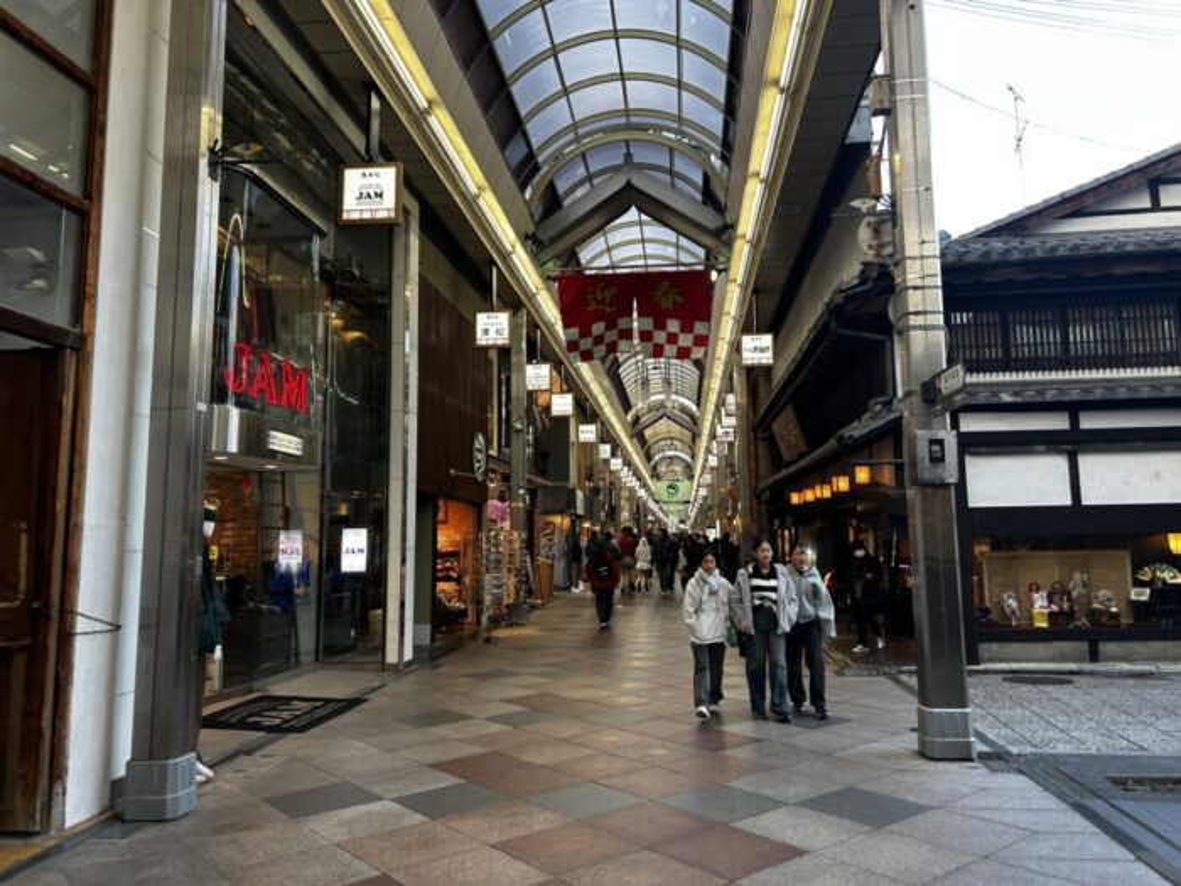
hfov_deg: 67.3
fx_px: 887
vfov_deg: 53.1
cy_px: 443
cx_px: 590
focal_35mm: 26
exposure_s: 1/120
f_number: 1.5
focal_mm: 5.7
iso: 64
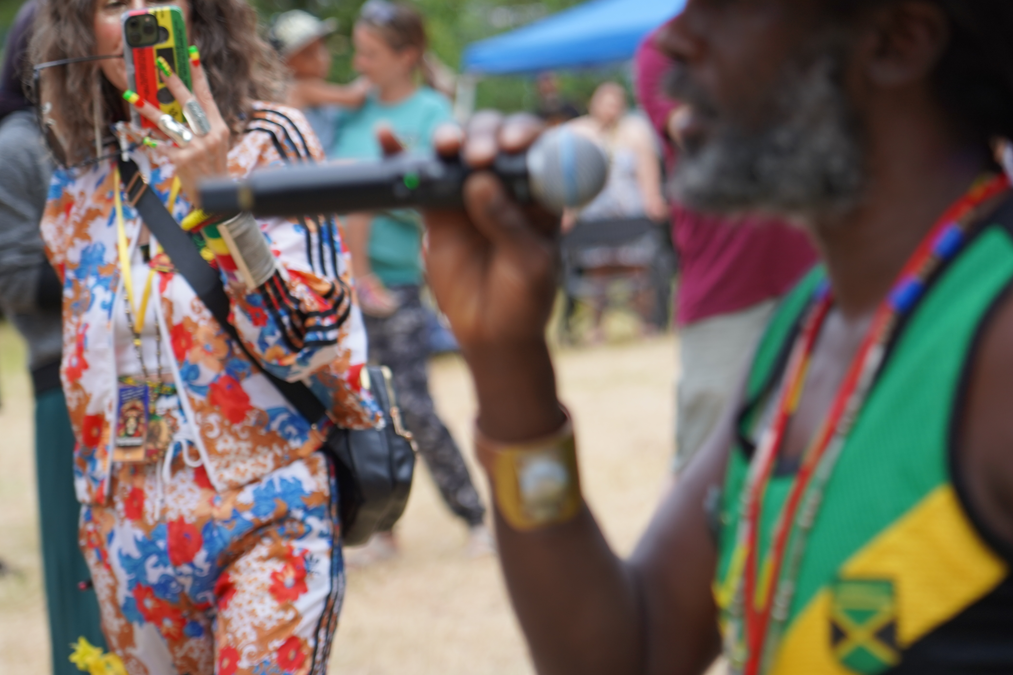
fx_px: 4221
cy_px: 284
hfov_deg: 13.7
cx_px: 671
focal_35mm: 150
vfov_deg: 9.1
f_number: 4
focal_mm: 105
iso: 200
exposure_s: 1/160
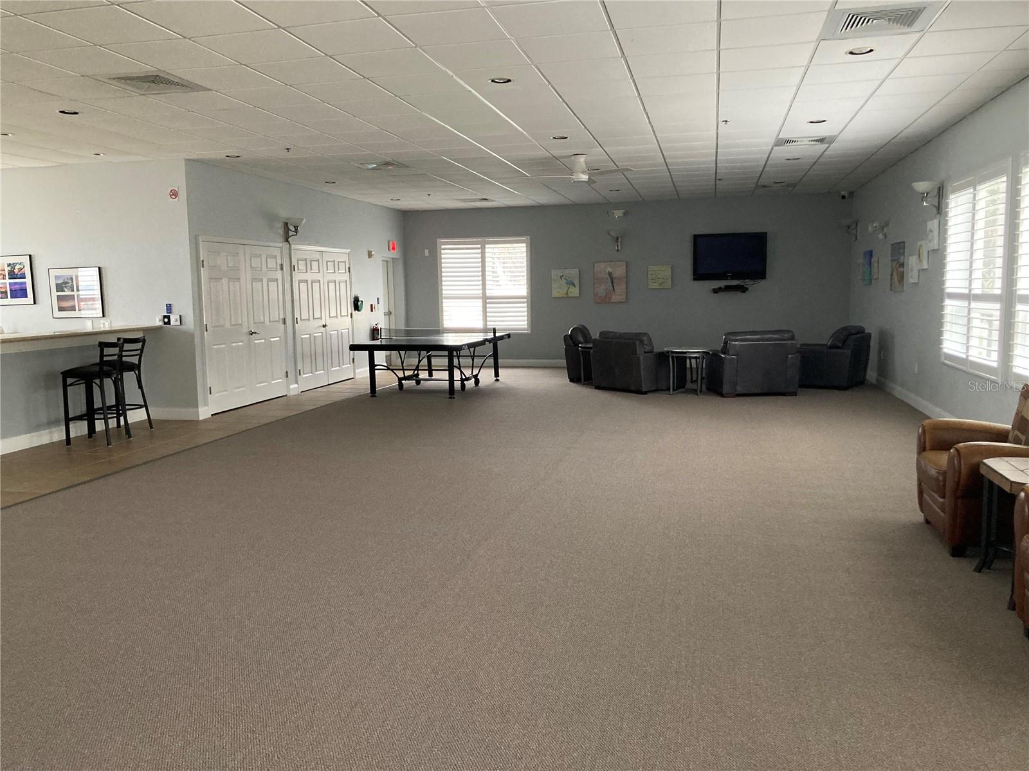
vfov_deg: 49.7
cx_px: 514
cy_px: 386
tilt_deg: -5.8
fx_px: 832
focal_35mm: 28
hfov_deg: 63.4
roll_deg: +1.1
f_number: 1.8
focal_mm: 3.99
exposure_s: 1/60
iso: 320
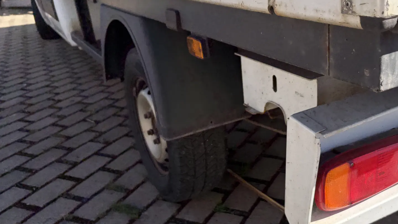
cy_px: 109
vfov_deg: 31.2
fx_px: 401
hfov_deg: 51.8
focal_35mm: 38
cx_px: 266
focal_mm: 5.96
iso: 64
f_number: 1.6
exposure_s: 1/2747
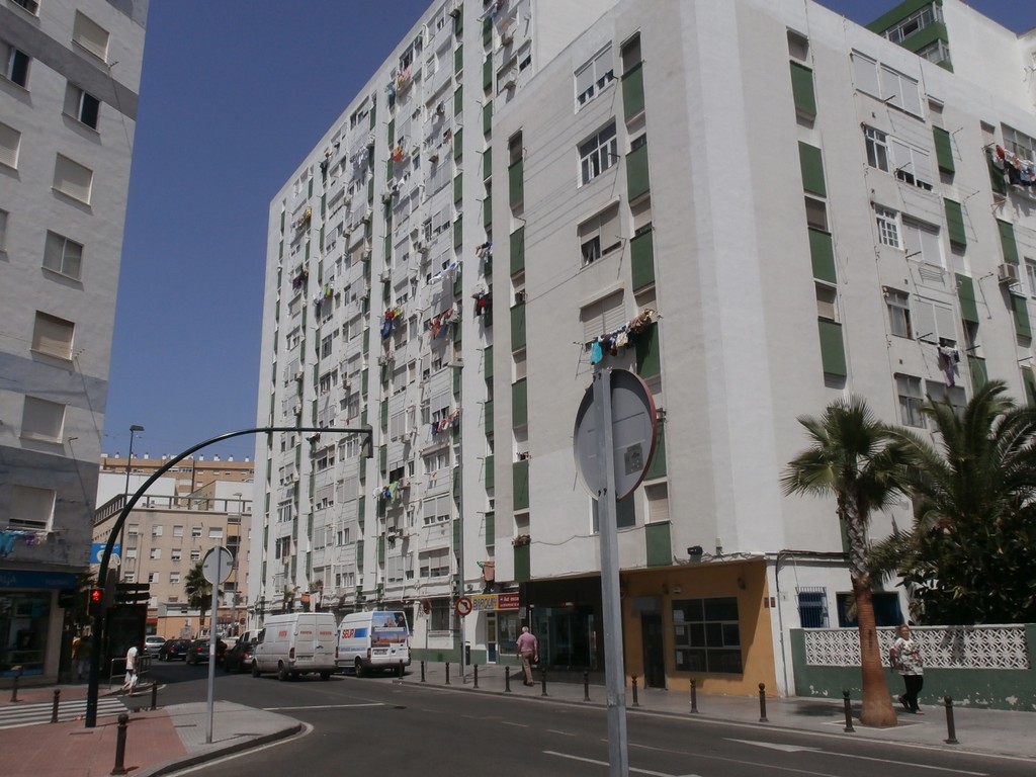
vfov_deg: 46.8
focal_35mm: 30
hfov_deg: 60.0
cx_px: 518
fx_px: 898
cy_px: 388
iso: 125
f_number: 8.9
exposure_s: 1/500
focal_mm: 5.36
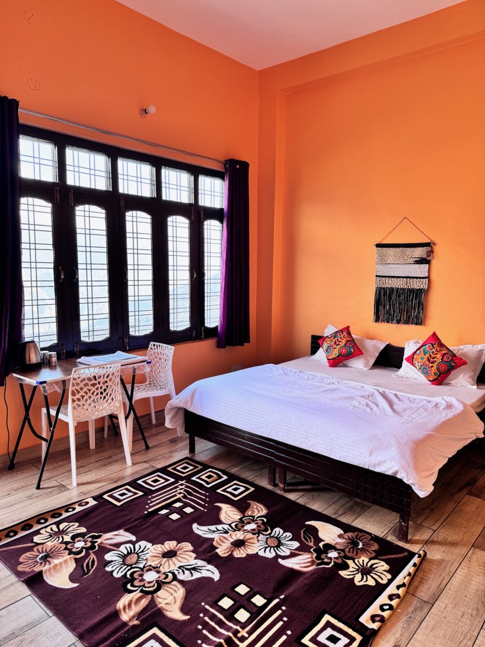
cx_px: 242
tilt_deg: -7.7
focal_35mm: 24
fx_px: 448
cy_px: 324
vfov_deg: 71.6
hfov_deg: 56.8
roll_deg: -1.1
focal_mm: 6.76
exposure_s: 1/121
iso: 80
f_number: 1.78
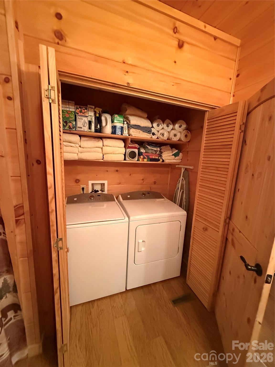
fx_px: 148
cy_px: 184
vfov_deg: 102.1
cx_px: 138
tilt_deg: -9.5
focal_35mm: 14
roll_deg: -3.8
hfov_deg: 85.7
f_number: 2.2
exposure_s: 1/60
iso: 1250
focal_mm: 2.22
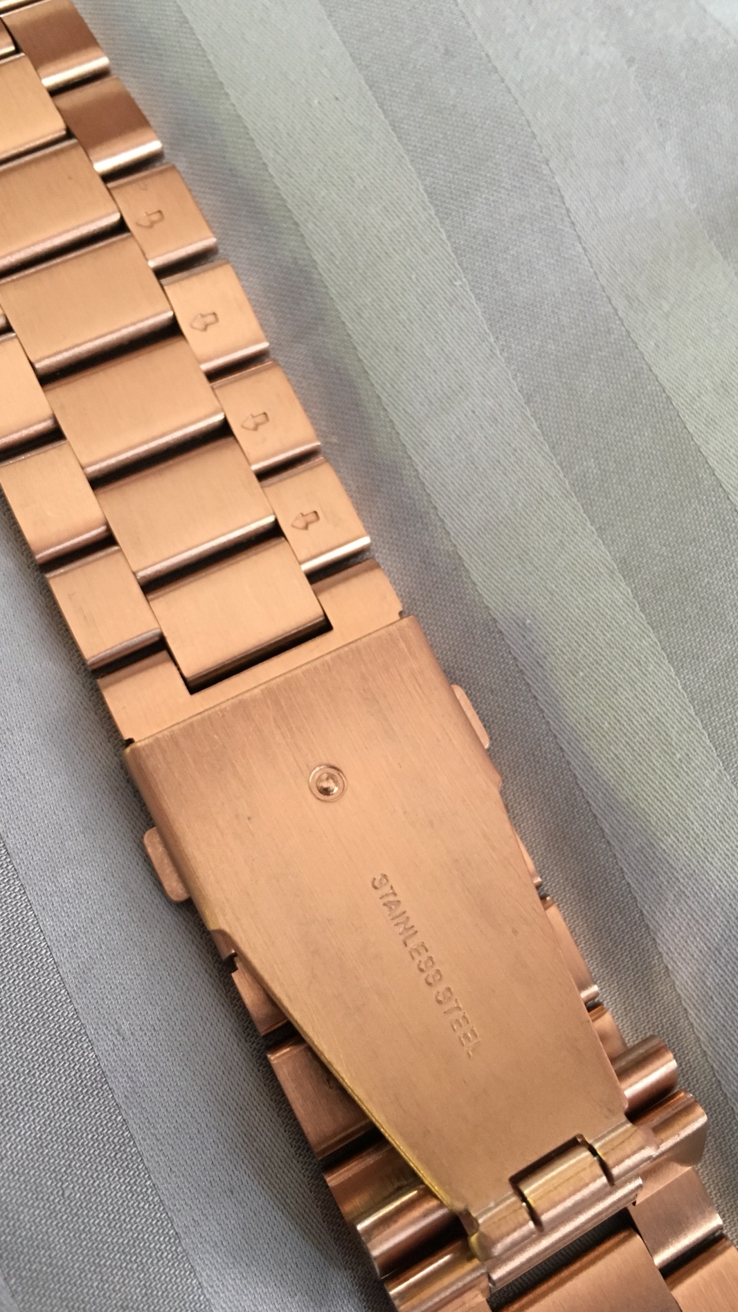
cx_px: 393
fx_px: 1114
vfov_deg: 61.0
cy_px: 659
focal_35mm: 32
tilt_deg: -69.2
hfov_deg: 36.7
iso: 160
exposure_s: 1/33
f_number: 2.2
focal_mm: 4.15
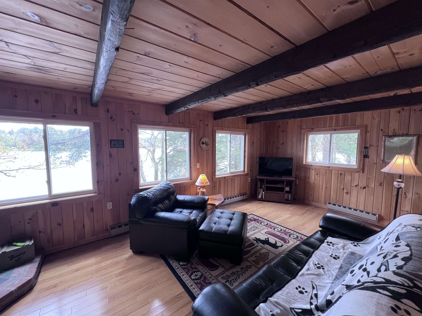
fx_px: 158
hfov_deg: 106.2
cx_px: 211
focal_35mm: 13
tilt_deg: -6.0
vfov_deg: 89.9
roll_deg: -0.2
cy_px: 158
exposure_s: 1/120
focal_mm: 1.57
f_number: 1.8
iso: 160
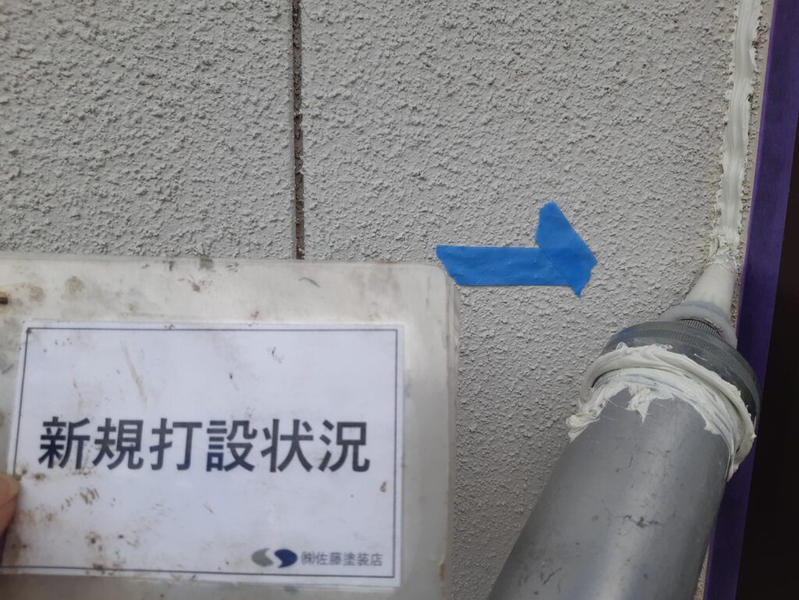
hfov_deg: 67.3
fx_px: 600
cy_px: 300
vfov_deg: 53.1
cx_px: 400
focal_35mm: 26
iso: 40
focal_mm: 3.93
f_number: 1.7
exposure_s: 1/782
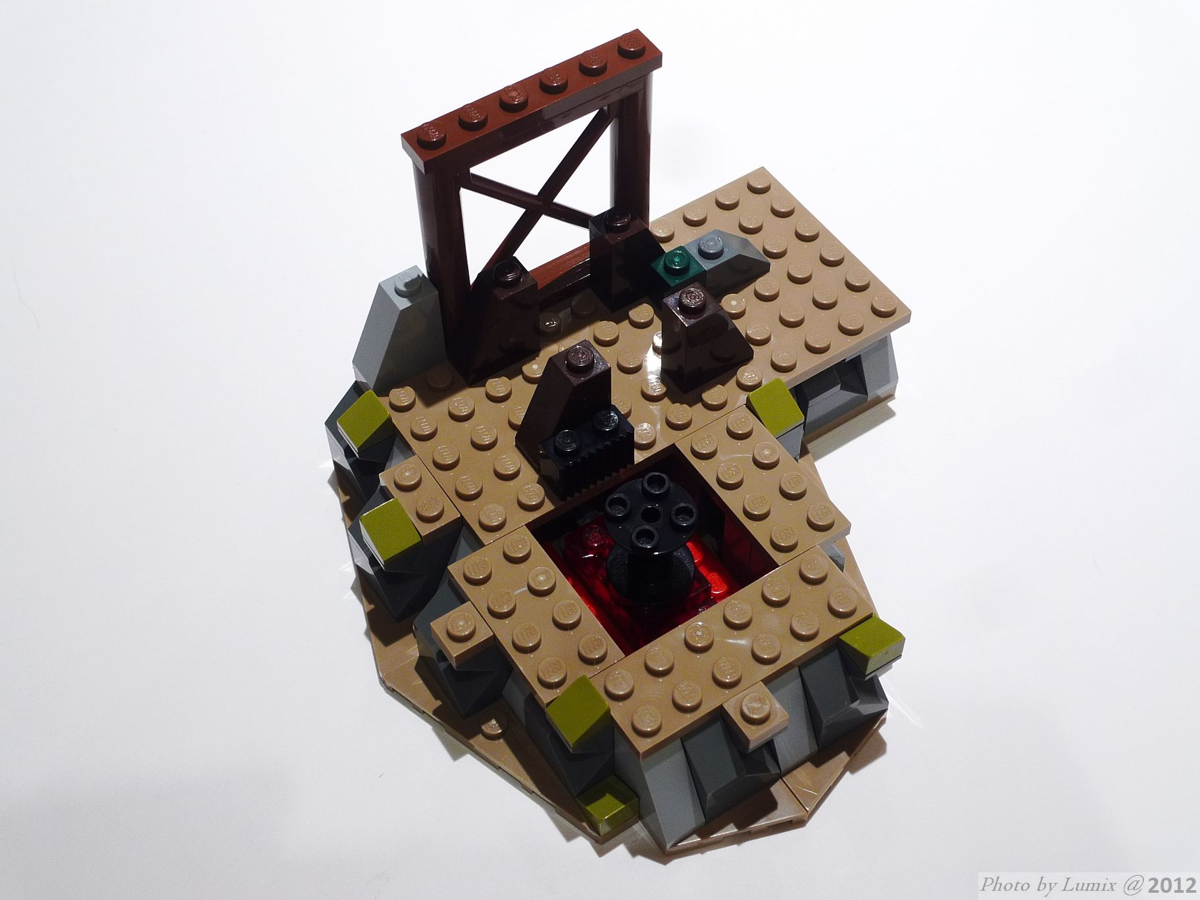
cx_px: 600
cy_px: 450
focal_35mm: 48
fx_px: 1664
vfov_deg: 30.3
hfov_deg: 39.7
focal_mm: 10.2
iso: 200
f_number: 3.5
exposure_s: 1/15
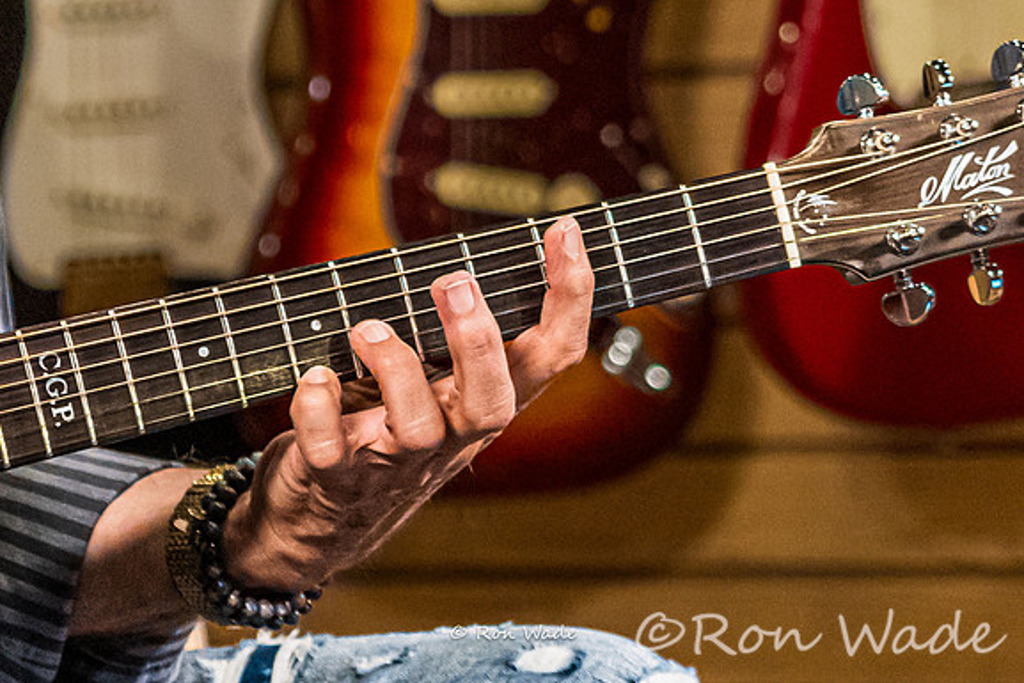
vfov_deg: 3.4
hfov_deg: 5.1
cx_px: -95
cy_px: -56
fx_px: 11494
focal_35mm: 404
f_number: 4
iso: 5000
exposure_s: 1/200
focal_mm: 118
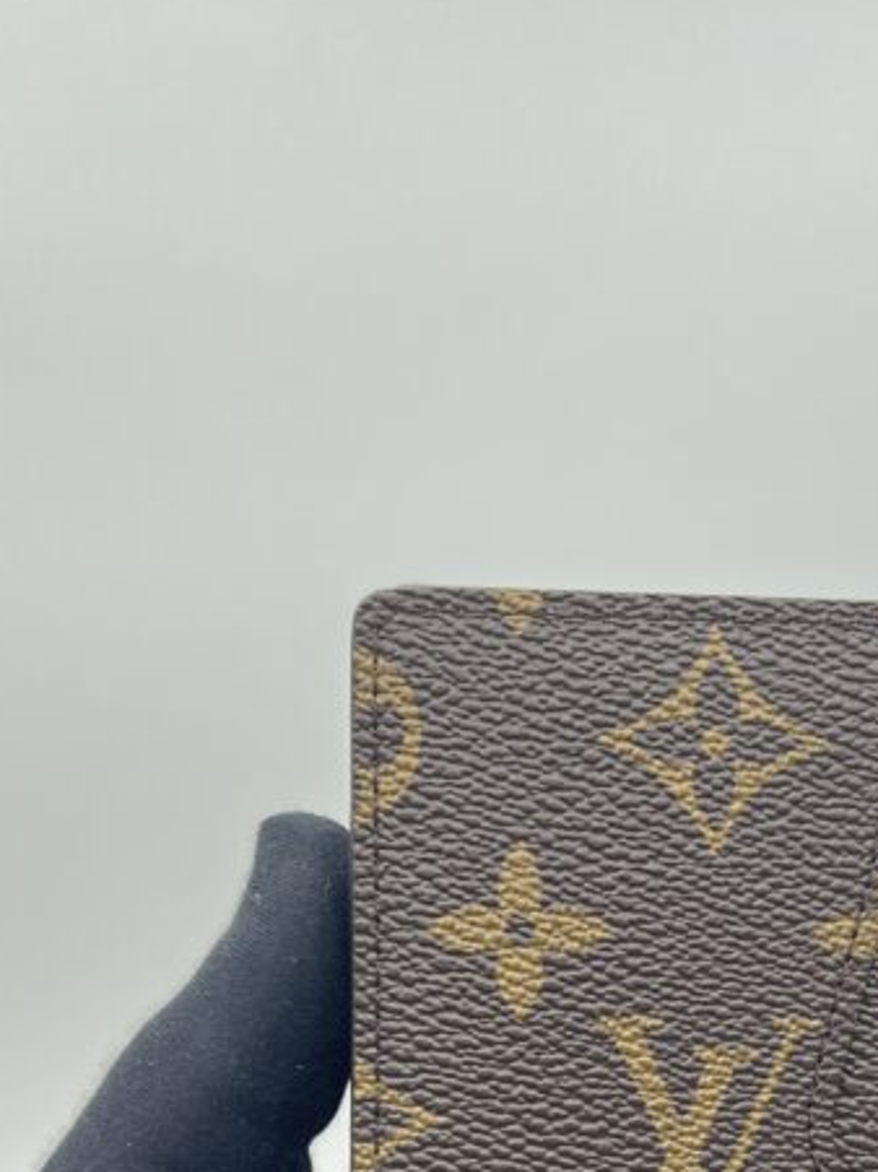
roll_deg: +0.5
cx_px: 688
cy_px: 1104
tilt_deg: -23.3
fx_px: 1996
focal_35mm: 59
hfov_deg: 24.5
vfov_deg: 30.9
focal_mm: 5.7
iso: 50
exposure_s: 1/100
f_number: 1.5
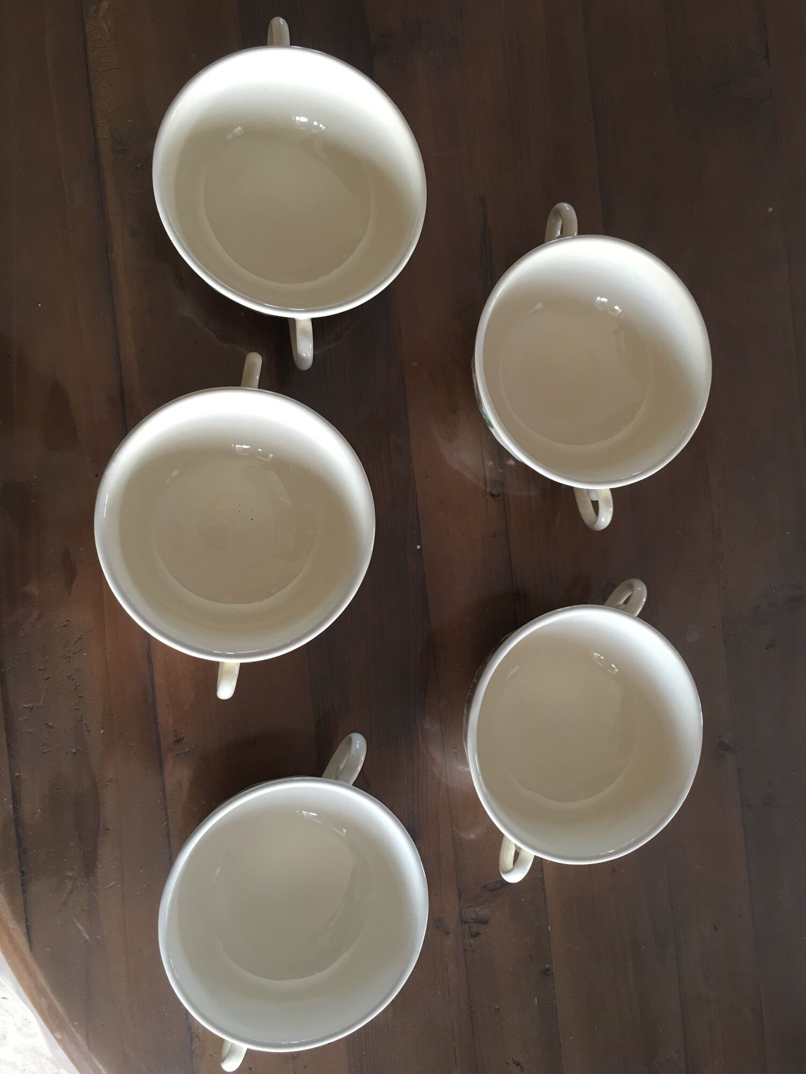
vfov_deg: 61.7
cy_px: 537
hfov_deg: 48.2
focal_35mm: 29
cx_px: 403
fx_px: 900
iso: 50
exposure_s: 1/17
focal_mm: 4.15
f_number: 2.2
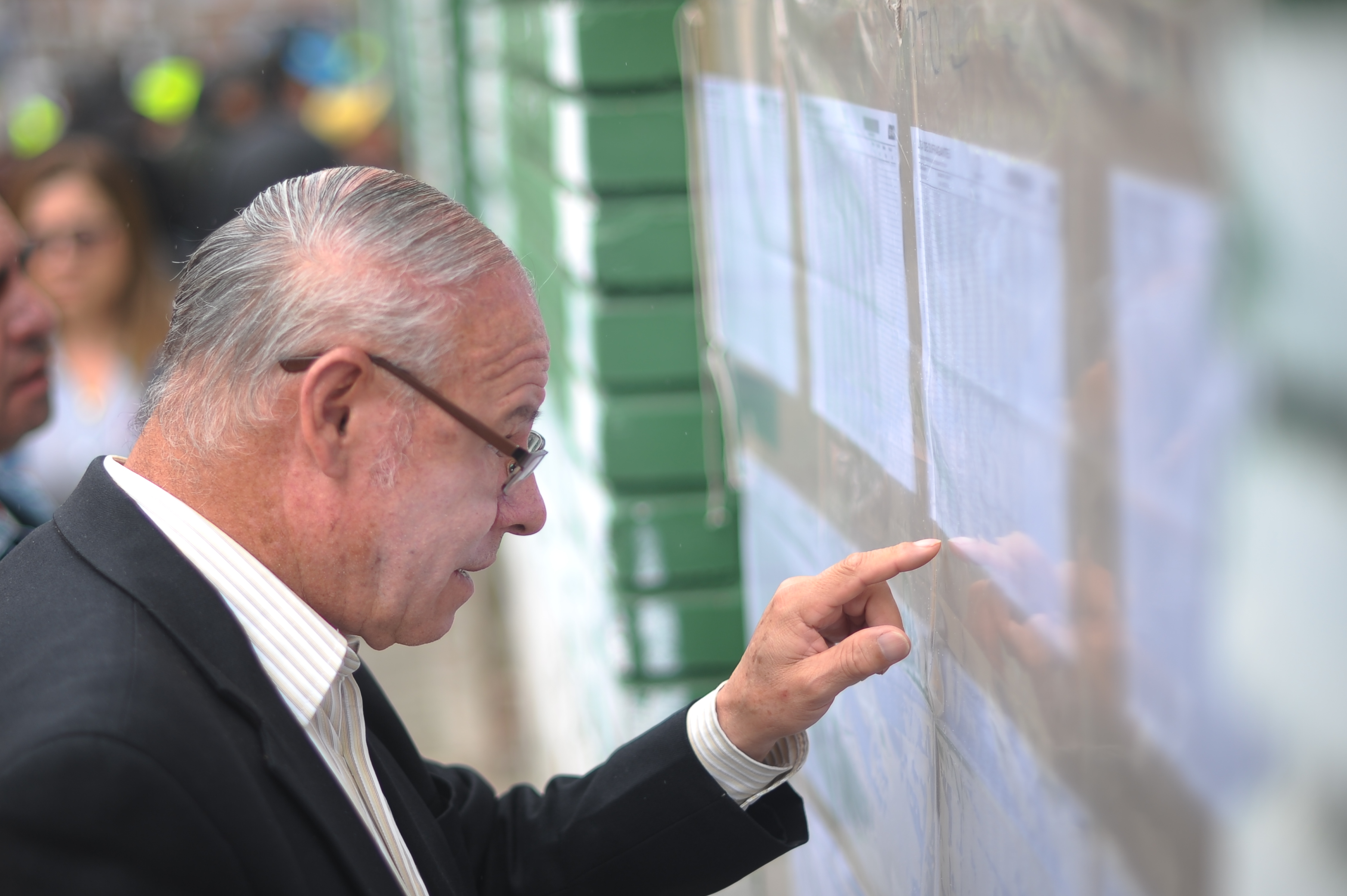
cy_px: 457
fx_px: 2543
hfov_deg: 29.5
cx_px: 487
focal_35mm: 68
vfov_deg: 20.0
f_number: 1.4
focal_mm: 50
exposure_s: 1/800
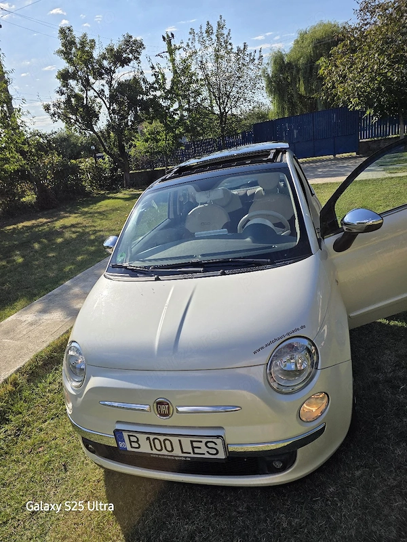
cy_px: 271
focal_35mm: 23
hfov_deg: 58.9
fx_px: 361
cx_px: 204
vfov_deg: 73.9
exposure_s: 1/10000
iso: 64
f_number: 1.7
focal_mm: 6.3
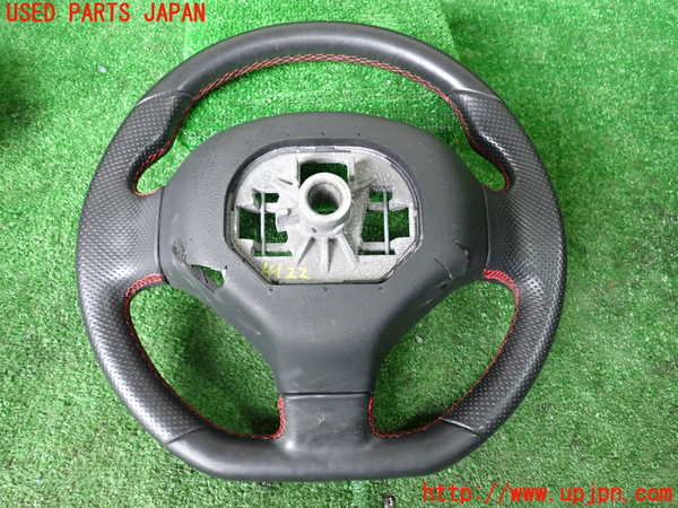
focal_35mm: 30
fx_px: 588
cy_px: 254
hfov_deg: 60.0
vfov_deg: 46.8
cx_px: 339
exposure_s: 1/50
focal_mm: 5.4
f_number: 2.3
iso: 800
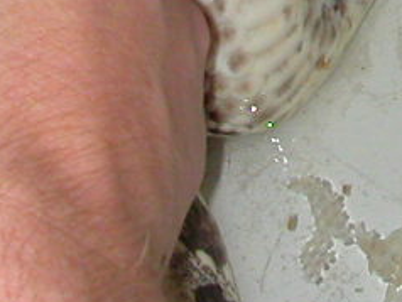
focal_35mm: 159
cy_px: -175
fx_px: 1848
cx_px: 497
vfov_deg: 9.1
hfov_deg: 12.1
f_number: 4.5
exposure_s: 1/59.9
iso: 100
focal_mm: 5.6
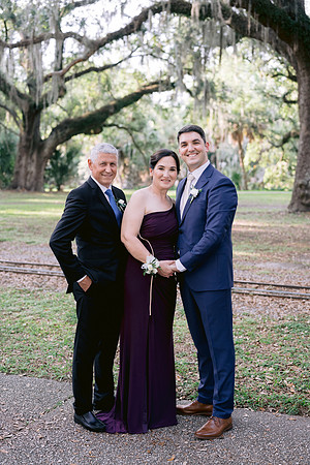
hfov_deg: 27.0
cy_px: 232
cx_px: 155
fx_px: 646
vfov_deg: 39.6
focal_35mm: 50
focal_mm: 50
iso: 400
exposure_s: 1/320
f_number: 2.8
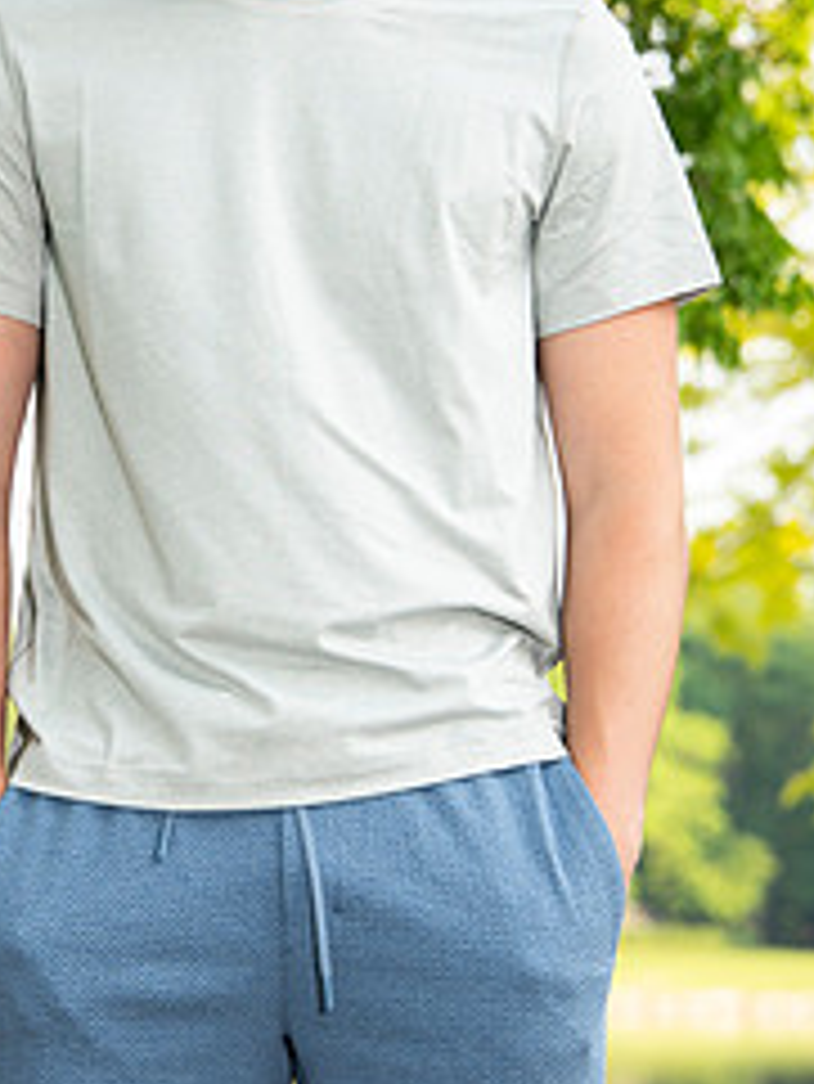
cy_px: 351
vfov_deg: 8.2
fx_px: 7581
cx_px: 243
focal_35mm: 242
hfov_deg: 6.1
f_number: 7.1
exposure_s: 1/160
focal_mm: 135
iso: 320
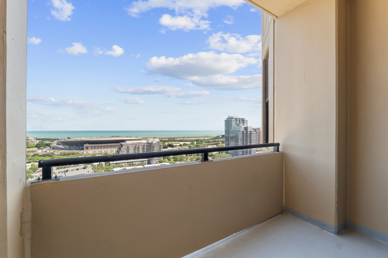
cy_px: 129
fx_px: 151
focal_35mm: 14
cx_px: 194
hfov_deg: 104.3
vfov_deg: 81.2
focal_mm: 14
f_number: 8
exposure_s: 1/50
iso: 250
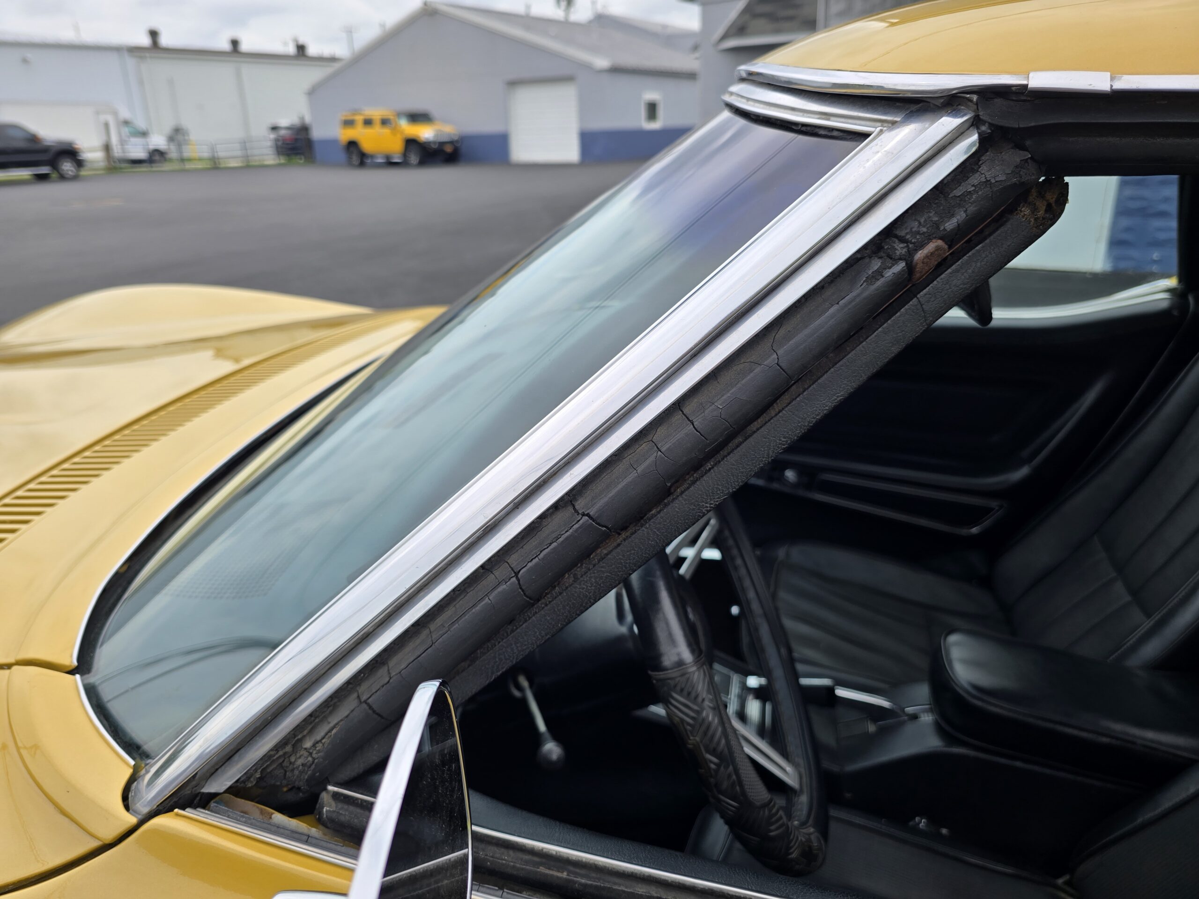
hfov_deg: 73.9
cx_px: 600
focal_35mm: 23
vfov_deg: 58.9
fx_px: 797
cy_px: 450
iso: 12
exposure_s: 1/521
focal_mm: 6.3
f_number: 1.7
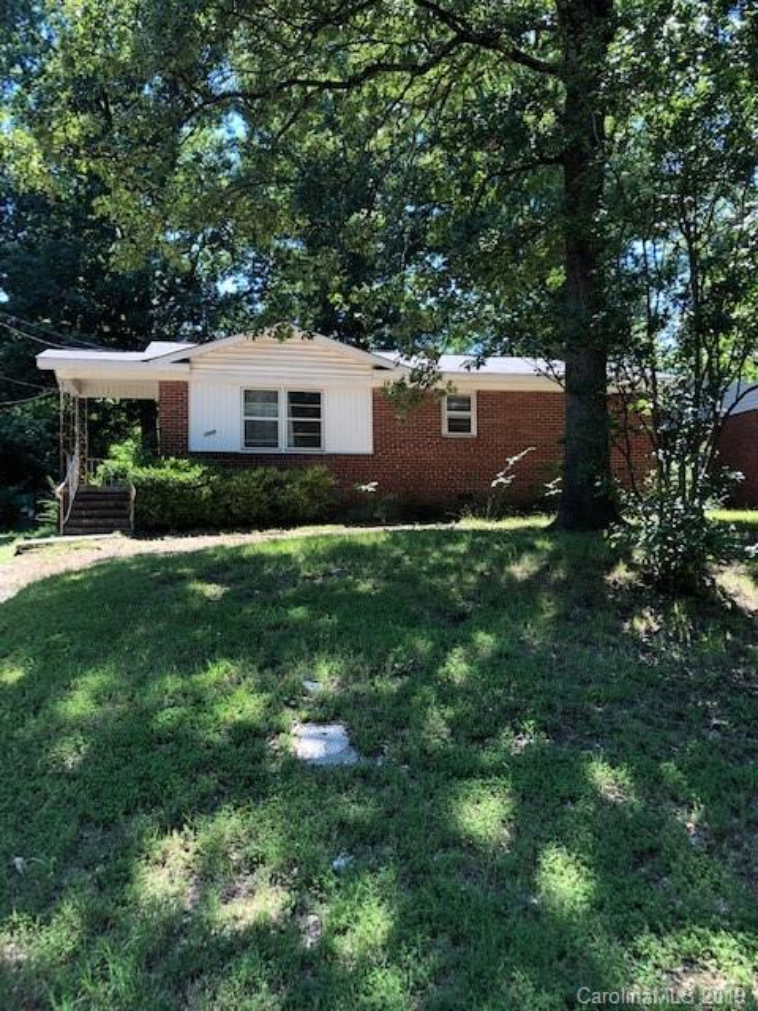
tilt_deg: +3.4
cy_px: 506
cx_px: 379
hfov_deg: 49.7
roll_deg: +0.8
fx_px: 818
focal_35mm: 28
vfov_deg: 63.4
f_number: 1.8
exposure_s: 1/120
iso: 25
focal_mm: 3.99
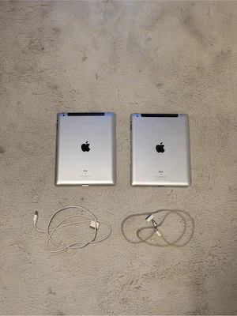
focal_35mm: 48
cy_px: 158
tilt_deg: -71.4
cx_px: 118
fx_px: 438
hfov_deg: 30.3
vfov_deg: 39.7
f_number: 1.78
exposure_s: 1/50
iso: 80
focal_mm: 6.76
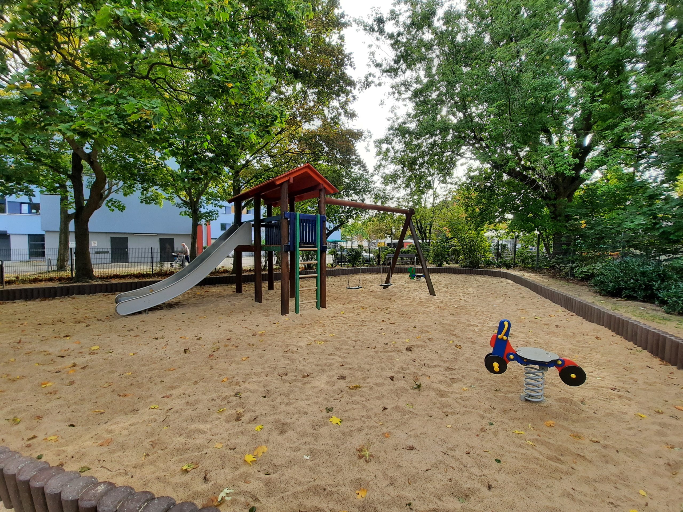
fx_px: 256
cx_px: 342
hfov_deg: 106.2
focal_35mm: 13
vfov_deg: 89.9
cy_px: 256
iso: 40
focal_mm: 1.74
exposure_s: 1/238
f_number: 2.2
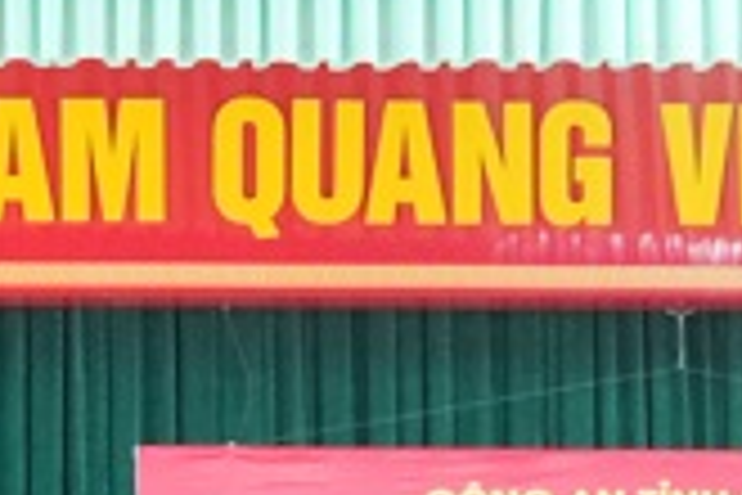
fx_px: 5750
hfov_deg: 7.4
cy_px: 1395
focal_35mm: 279
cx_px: 247
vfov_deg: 4.7
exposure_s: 1/60
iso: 2500
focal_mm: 30
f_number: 4
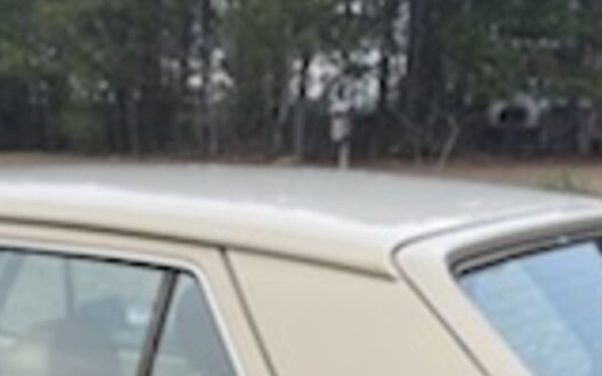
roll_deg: -1.3
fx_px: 1362
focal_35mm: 83
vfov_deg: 14.4
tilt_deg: -21.2
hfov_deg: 24.6
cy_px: 606
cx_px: 138
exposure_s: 1/142
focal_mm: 5.1
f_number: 1.6
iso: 32
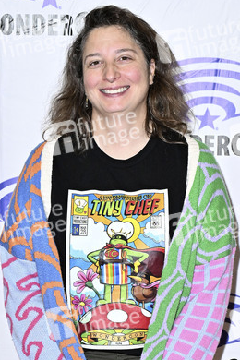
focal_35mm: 41
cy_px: 180
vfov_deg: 47.4
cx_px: 120
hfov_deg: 32.6
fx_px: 410
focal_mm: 40
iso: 1250
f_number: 5.6
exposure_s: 1/200
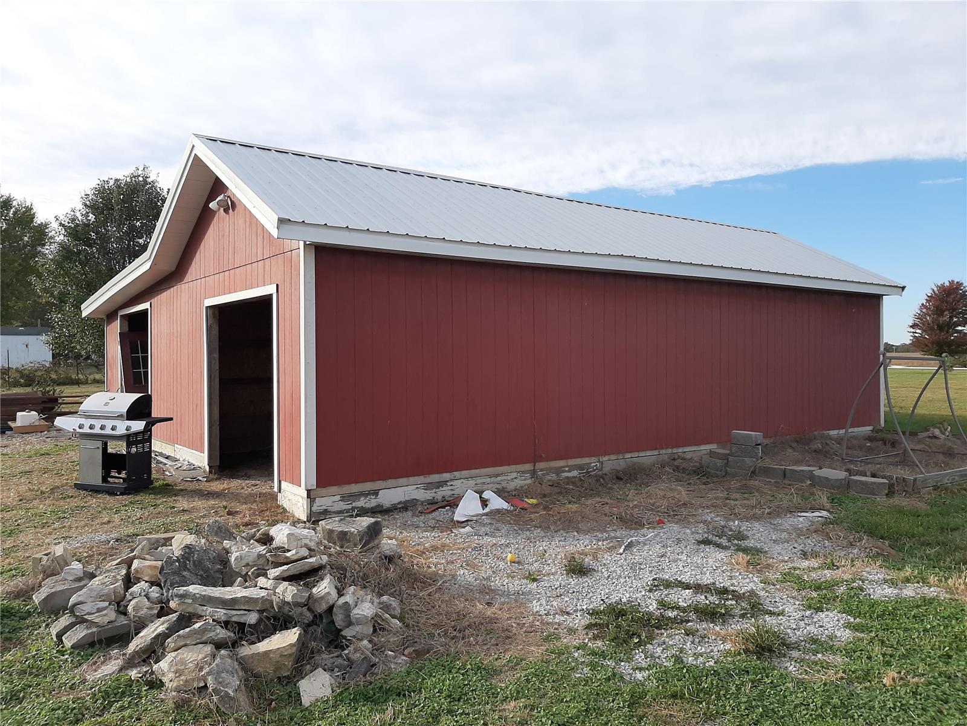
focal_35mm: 26
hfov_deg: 67.3
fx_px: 726
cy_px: 363
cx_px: 484
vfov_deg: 53.1
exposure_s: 1/1511
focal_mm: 3.93
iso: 40
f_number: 1.7
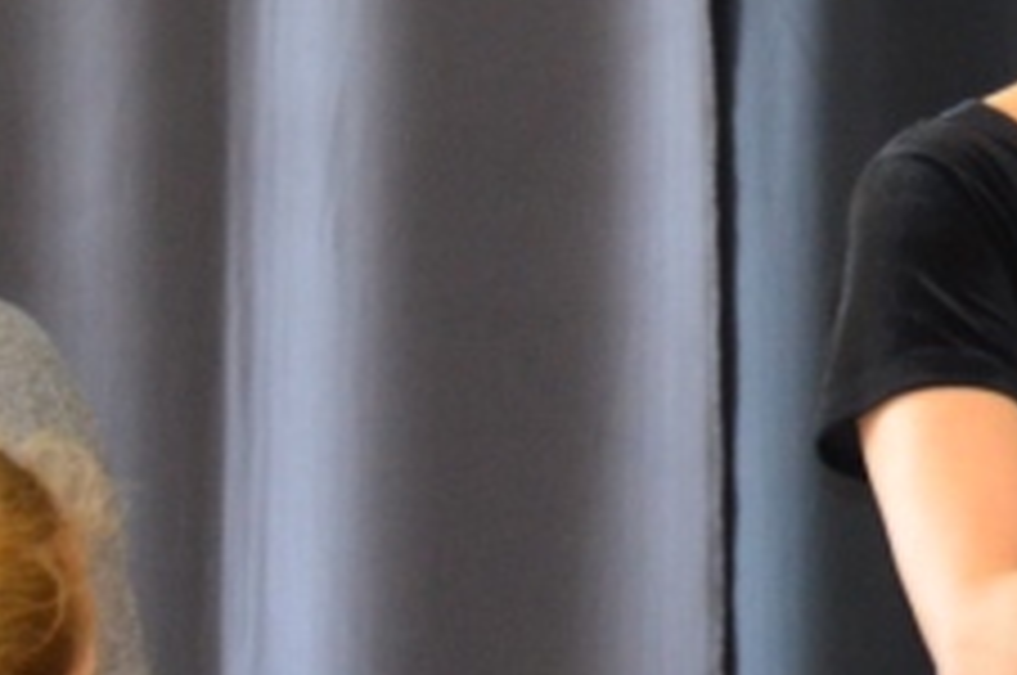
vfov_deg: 1.9
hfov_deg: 2.9
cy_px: 117
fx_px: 20121
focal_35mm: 713
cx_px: 1534
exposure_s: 1/60
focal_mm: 105
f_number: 5.6
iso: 1600
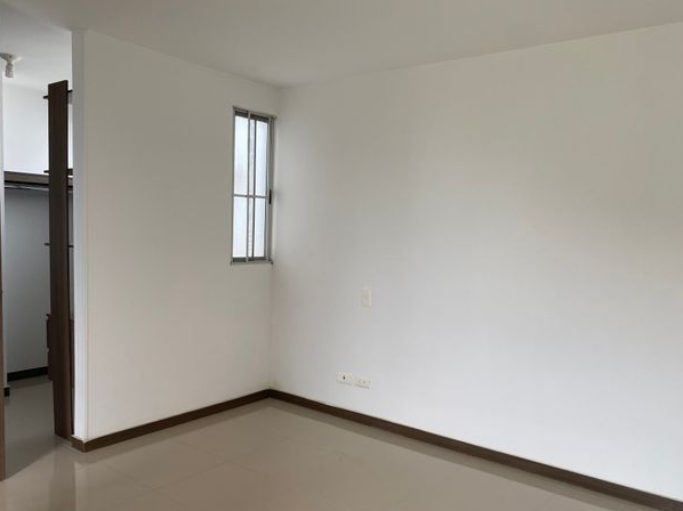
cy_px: 283
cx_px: 314
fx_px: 572
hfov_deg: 61.6
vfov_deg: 48.1
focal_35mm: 29
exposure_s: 1/121
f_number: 1.8
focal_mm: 4.25
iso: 100
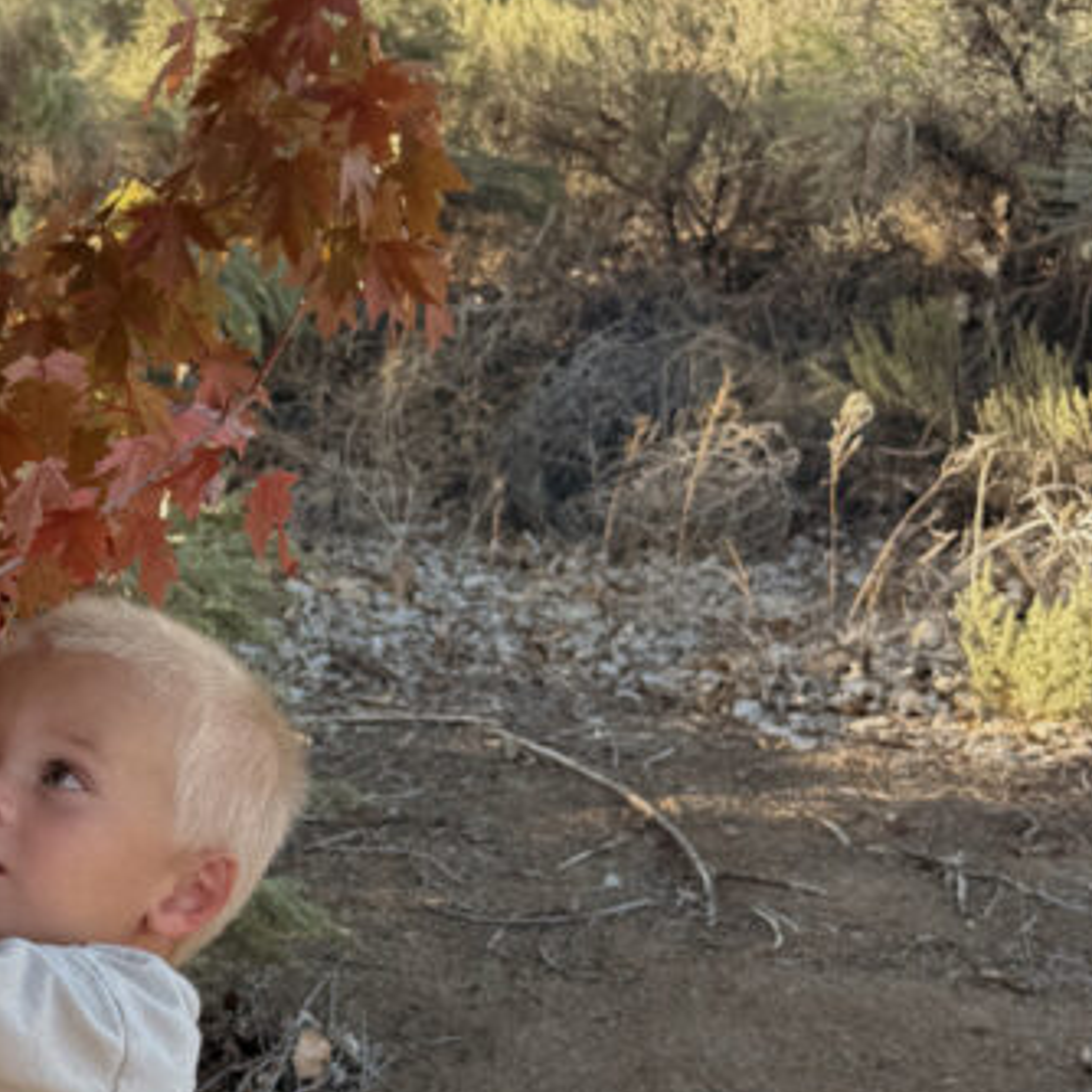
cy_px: 906
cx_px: -36
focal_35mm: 65
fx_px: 2320
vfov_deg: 25.9
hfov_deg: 25.0
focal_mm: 6.76
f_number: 1.78
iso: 80
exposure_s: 1/481
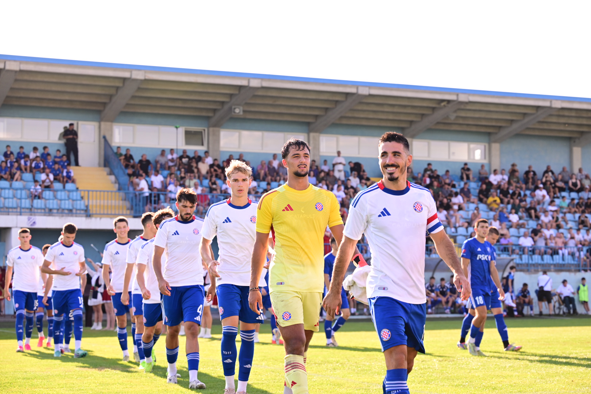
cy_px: 197
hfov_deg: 28.8
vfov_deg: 19.5
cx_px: 296
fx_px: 1149
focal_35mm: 70
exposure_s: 1/640
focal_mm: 70
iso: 320
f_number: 4.5
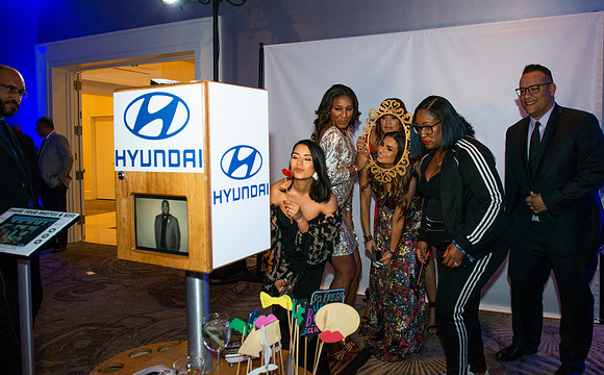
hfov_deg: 66.9
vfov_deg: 44.6
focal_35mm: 28
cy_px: 161
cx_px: 332
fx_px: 455
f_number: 4.5
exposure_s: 1/160
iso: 640
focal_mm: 24
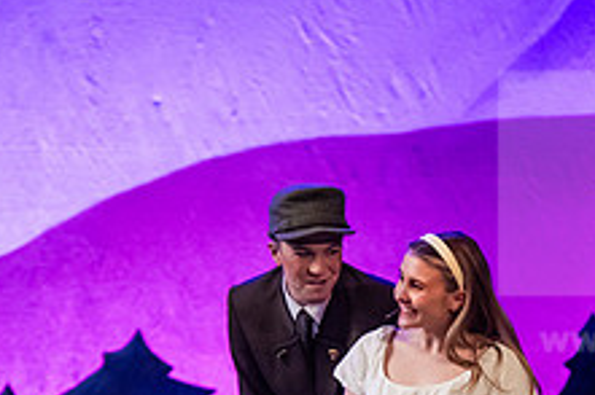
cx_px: 417
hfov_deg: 5.4
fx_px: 6292
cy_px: 396
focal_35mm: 381
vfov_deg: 3.6
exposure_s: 1/200
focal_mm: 145
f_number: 2.8
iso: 4000
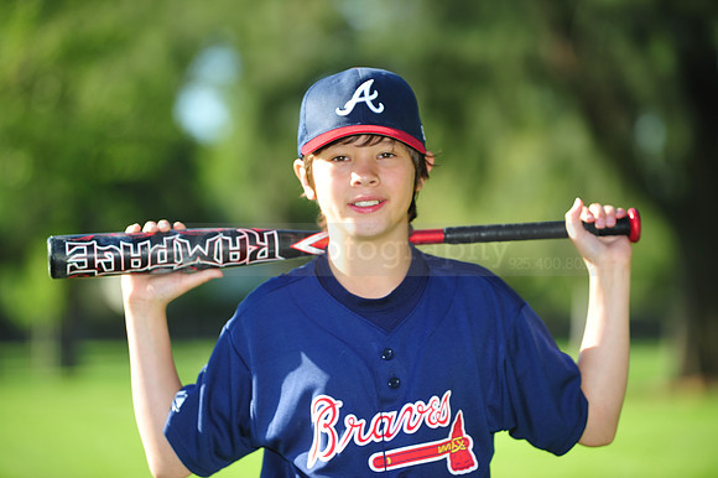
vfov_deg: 8.3
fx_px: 3289
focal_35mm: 165
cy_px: 239
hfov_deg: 12.5
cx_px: 359
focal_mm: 165
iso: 200
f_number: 4
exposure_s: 1/500
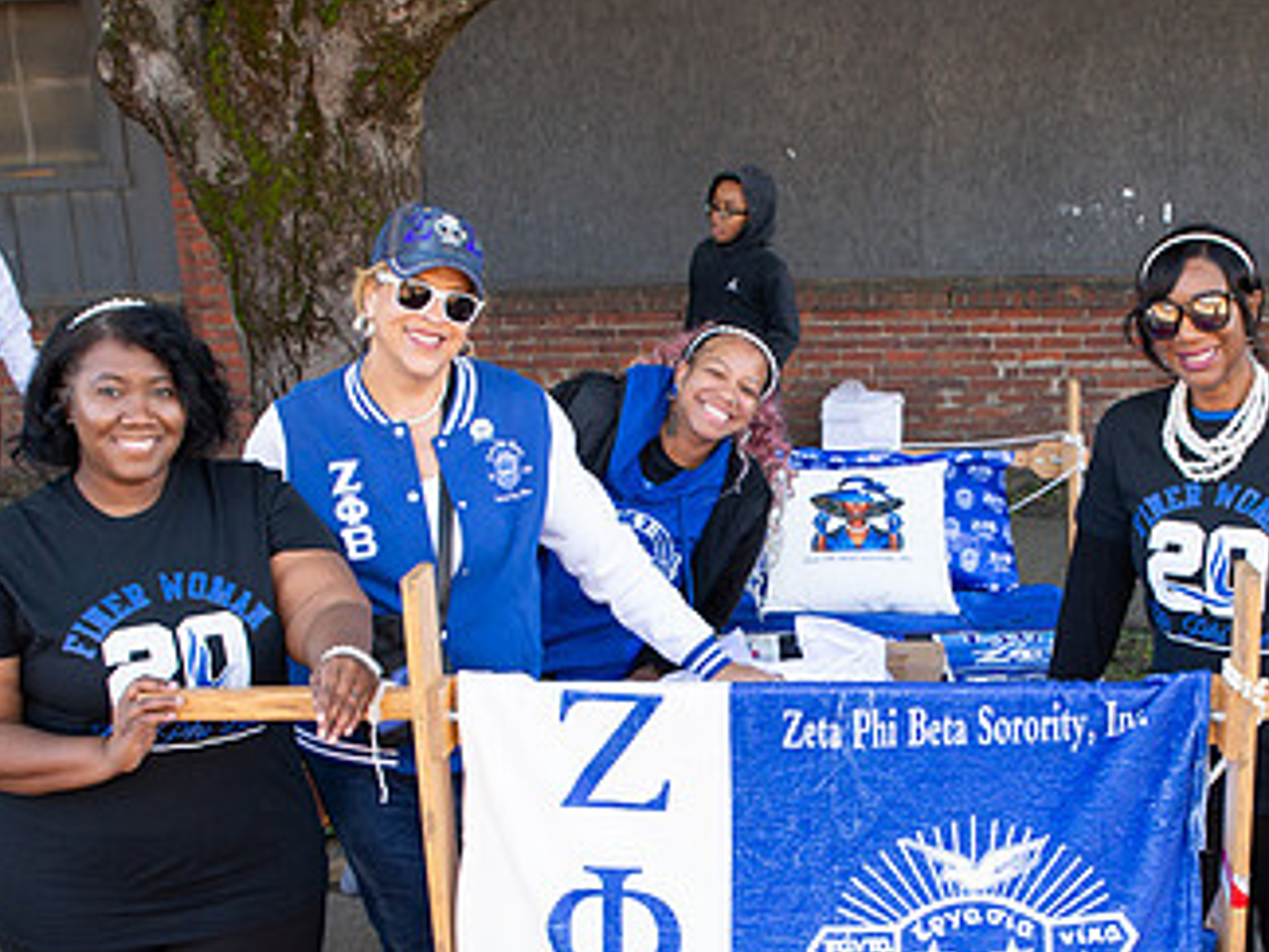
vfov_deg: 30.4
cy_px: 696
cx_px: 835
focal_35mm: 47
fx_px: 1723
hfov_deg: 40.0
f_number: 6.3
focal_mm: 24
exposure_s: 1/125
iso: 640
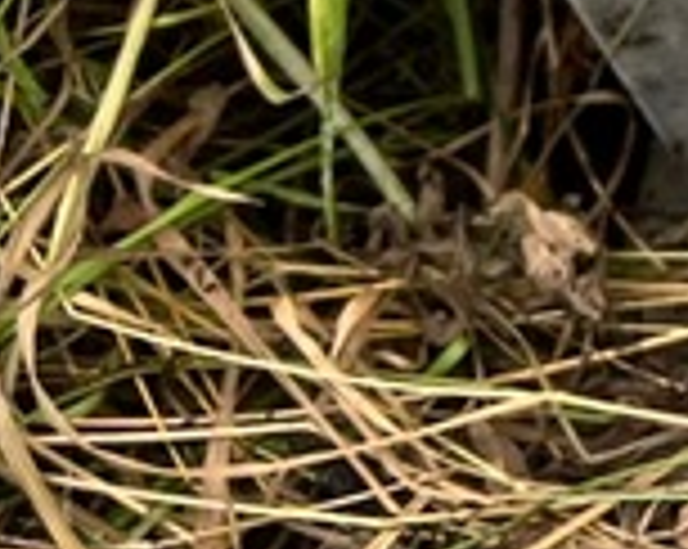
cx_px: 1560
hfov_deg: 12.1
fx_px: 2705
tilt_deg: -49.8
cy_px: -765
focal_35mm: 133
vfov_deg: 10.1
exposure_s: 1/533
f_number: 1.5
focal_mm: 5.7
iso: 50
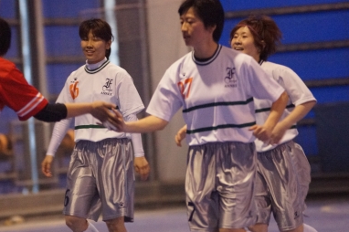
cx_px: 128
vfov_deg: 3.5
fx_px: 3807
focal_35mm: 393
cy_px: 127
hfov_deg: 5.2
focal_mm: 200
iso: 4000
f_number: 2.8
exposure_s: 1/125
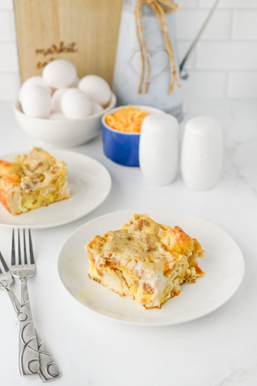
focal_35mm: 50
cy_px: 193
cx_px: 128
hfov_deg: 26.9
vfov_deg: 39.6
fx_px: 536
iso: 200
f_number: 5.6
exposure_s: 1/100
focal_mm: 50
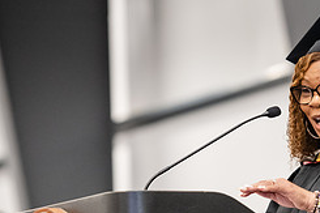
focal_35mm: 320
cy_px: 208
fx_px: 2842
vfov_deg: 4.3
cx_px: 306
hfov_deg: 6.4
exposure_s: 1/200
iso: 3200
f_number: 3.2
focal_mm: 135
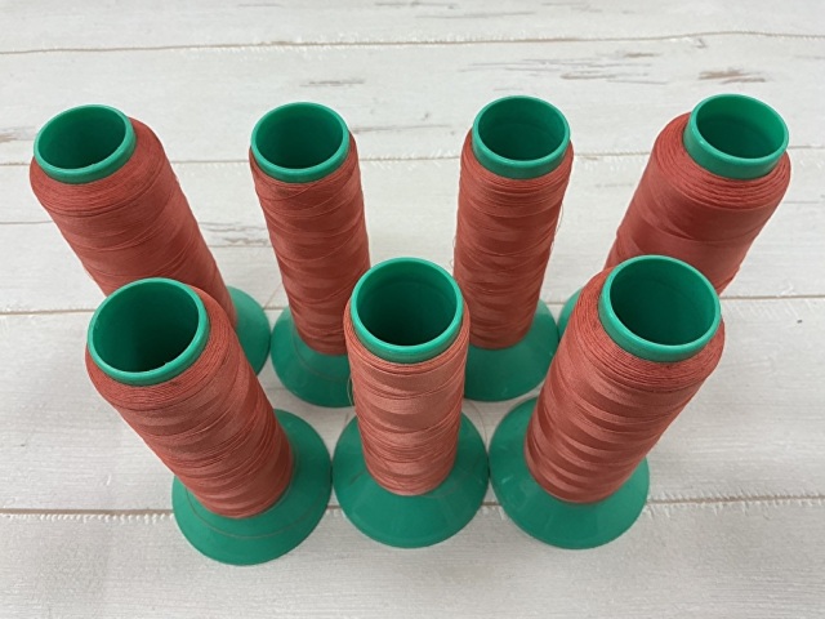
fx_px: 691
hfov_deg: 61.7
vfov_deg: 48.2
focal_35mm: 29
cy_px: 310
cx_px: 412
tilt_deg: -57.8
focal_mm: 3
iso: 40
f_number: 1.8
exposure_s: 1/60
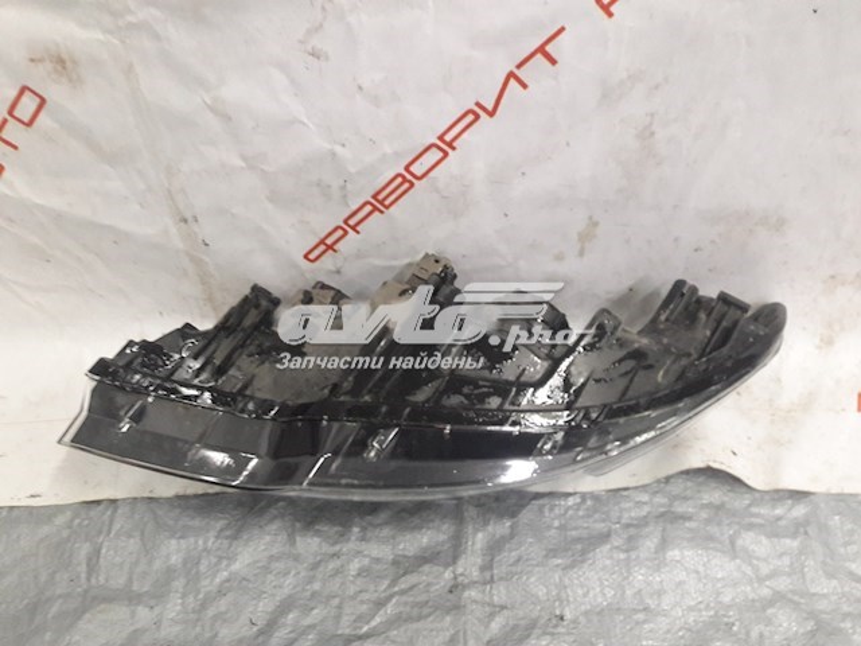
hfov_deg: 63.4
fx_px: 696
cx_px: 430
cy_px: 323
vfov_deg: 49.7
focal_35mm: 28
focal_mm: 3.7
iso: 250
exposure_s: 1/17
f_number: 1.9
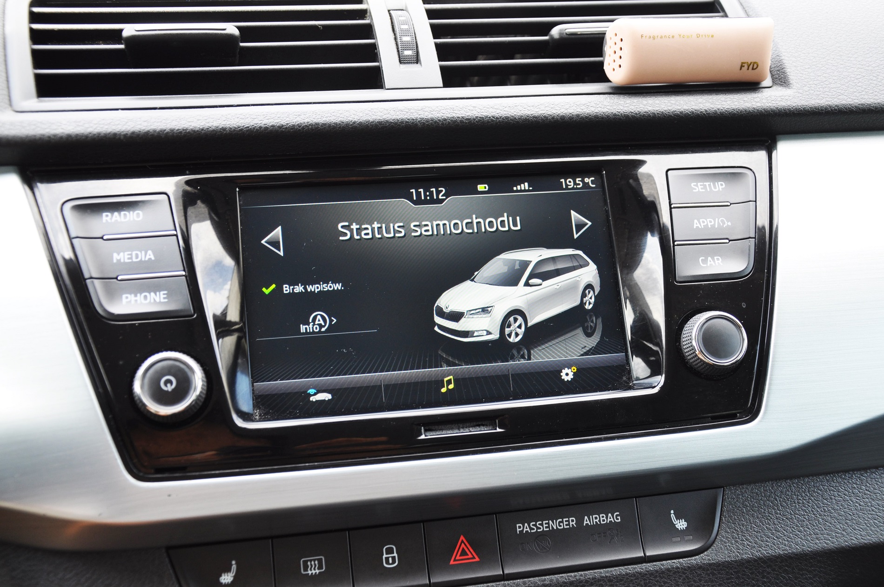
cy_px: 294
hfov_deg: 41.2
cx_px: 442
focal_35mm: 48
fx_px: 1177
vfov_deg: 28.0
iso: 250
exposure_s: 1/80
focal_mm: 32
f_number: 4.5
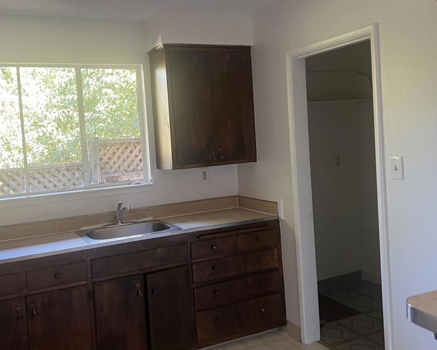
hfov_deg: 50.2
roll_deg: +4.1
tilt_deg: -2.7
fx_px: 465
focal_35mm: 36
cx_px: 200
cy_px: 158
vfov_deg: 41.1
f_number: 1.5
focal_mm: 5.7
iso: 125
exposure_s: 1/98
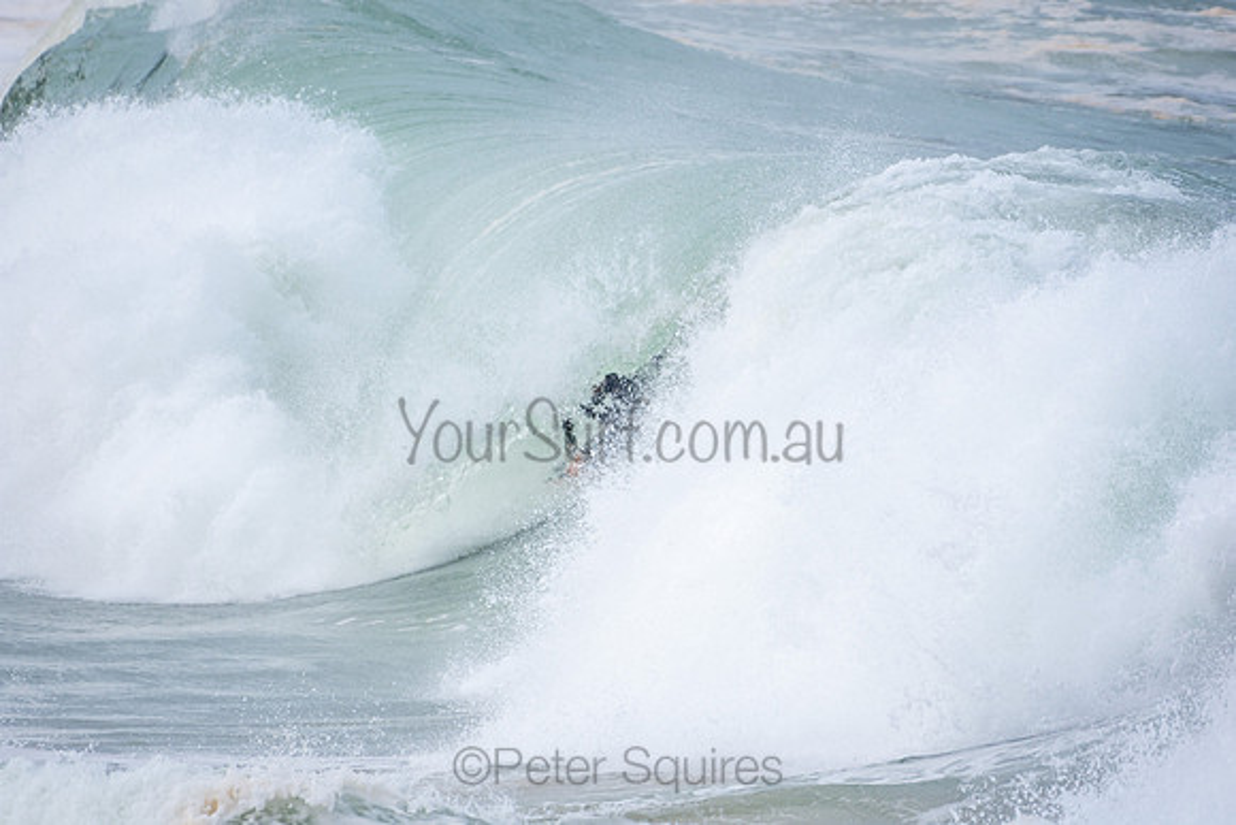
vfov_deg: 1.8
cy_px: 412
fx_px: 25755
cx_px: 618
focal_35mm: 750
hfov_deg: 2.7
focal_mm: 500
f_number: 5.6
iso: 200
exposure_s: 1/1000
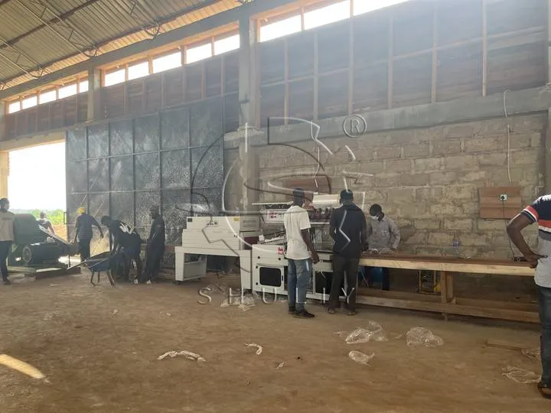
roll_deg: -1.1
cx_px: 276
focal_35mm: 26
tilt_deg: -1.5
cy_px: 206
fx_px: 414
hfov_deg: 67.3
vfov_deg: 53.1
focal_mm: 5.1
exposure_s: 1/150
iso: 64
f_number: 1.6
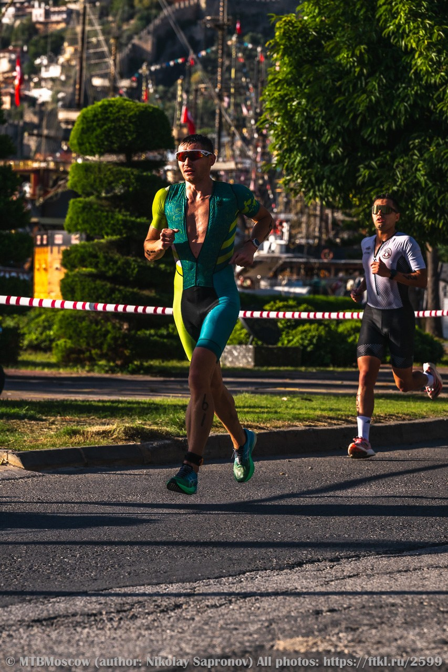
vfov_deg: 14.2
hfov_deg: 9.5
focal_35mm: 145
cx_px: 224
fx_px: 2707
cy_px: 336
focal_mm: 145
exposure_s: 1/1600
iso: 320
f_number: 8
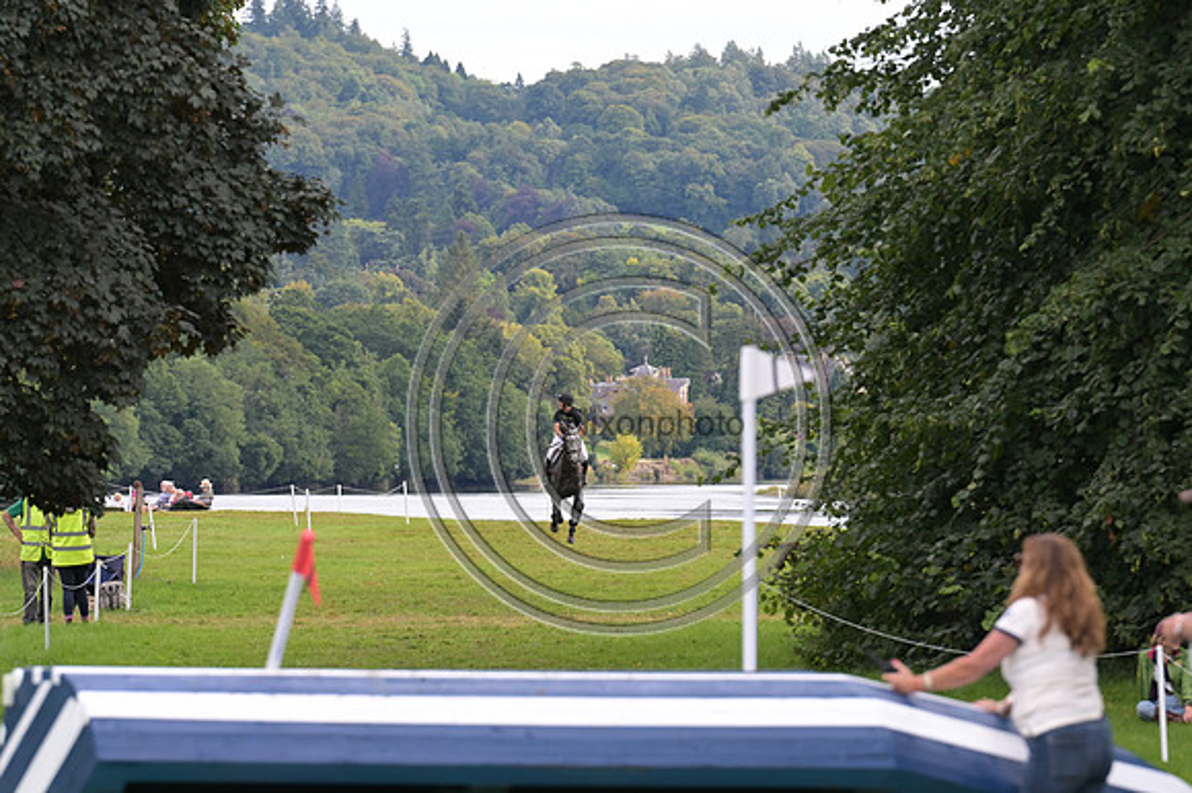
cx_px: 596
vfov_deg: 4.6
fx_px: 9927
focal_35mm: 300
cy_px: 396
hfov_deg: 6.9
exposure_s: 1/1250
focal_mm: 200
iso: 1000
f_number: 5.6
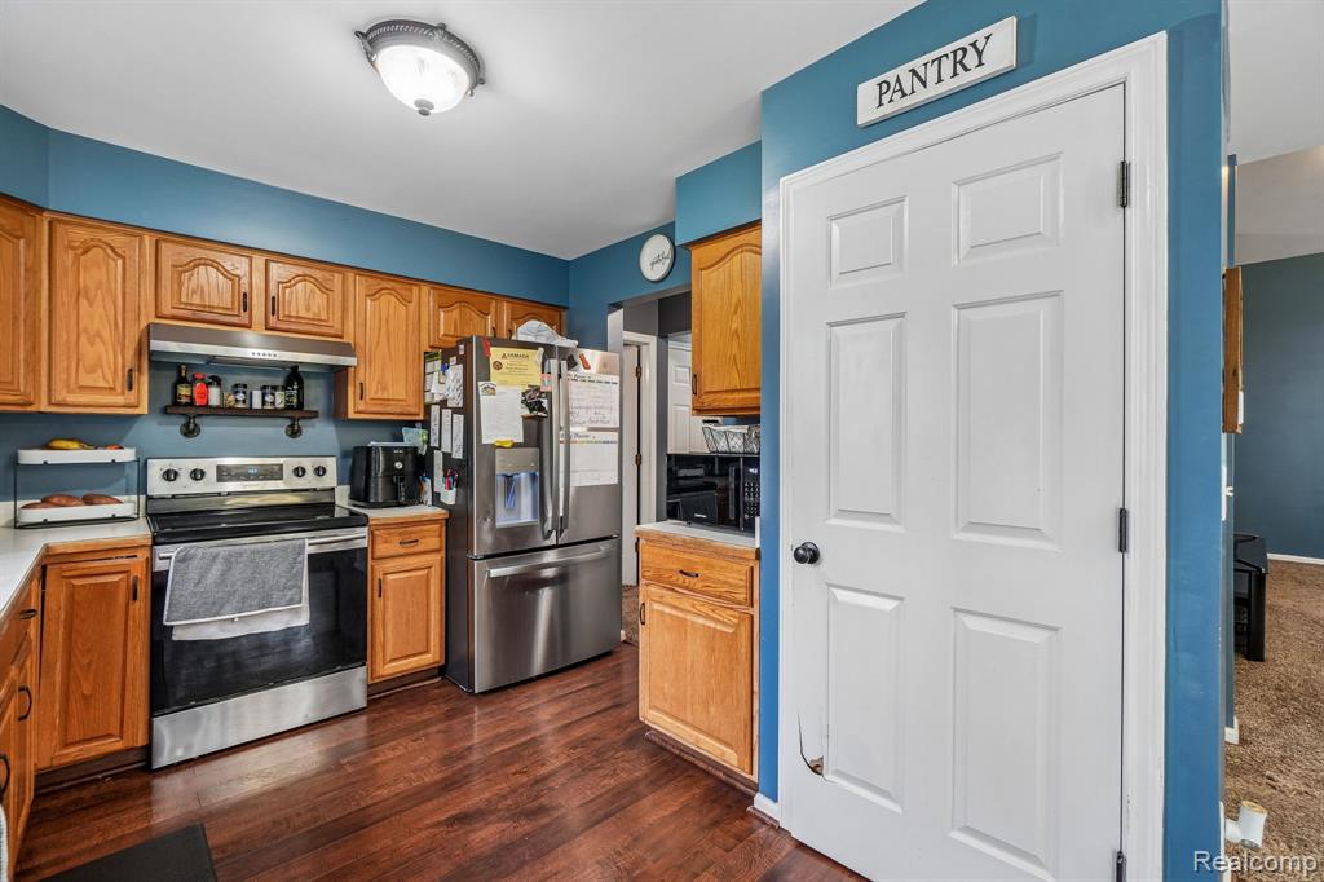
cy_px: 441
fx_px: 551
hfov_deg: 100.4
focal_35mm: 15
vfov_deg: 77.3
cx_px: 662
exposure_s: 1/6
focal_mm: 10
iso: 400
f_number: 8
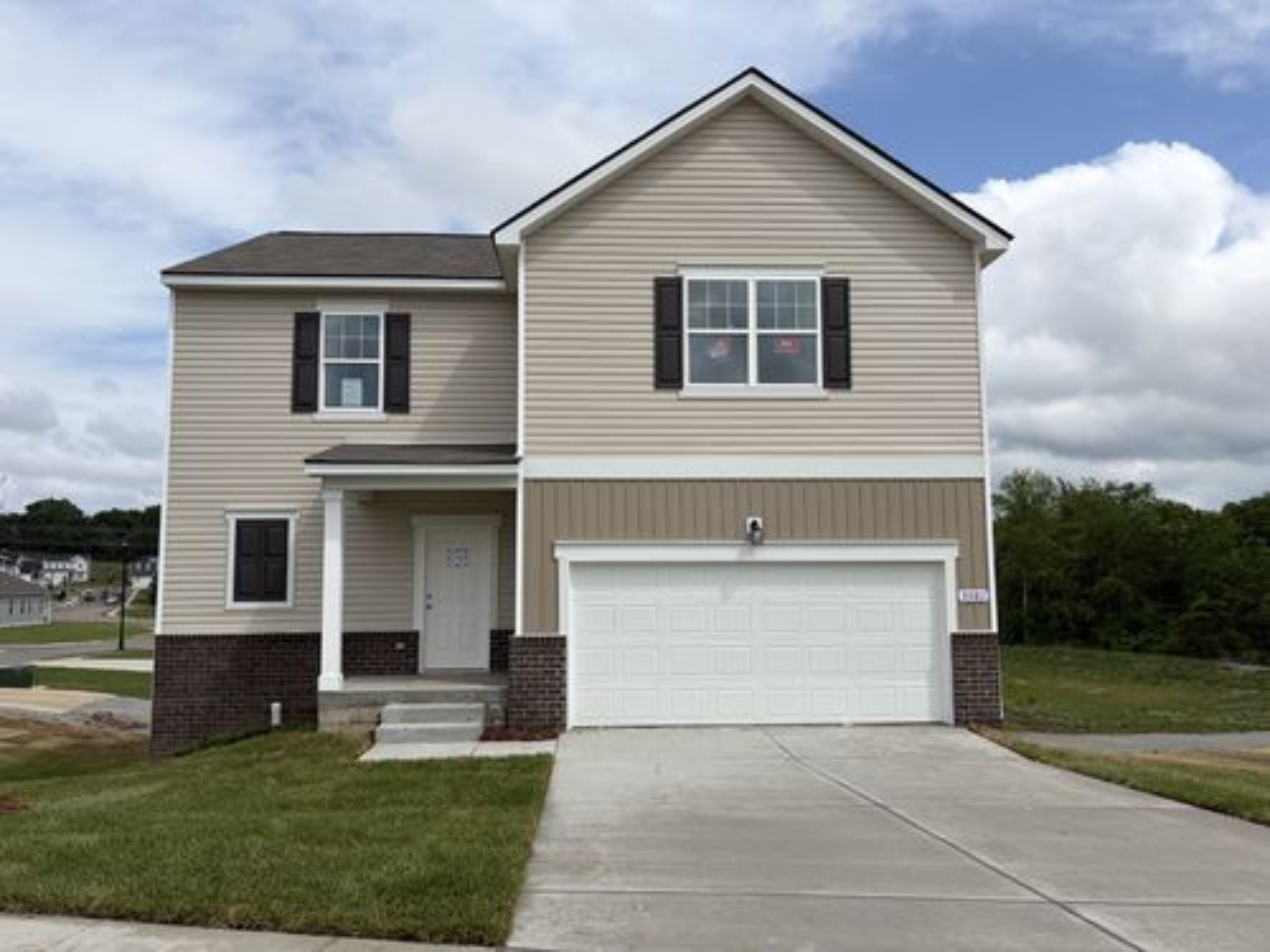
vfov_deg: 53.1
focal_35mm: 26
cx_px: 635
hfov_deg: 67.3
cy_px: 476
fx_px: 954
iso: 50
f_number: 1.6
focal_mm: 5.96
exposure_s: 1/6993
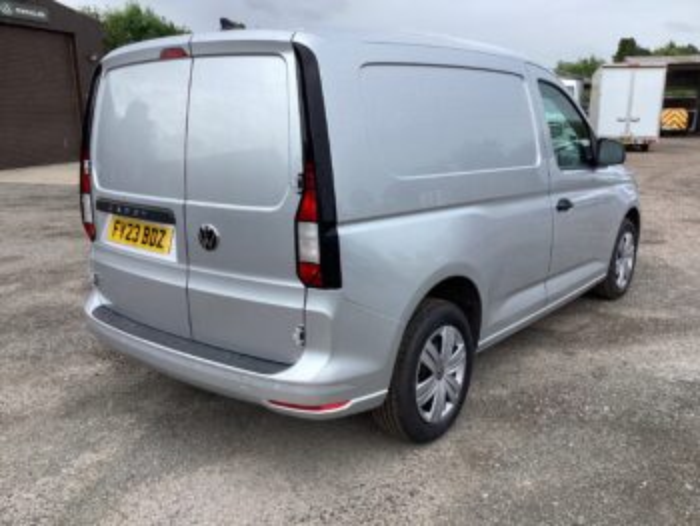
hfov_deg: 58.3
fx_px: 627
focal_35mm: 31
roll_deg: +0.9
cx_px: 350
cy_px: 263
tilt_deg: -13.3
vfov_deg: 45.5
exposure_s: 1/438
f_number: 2.4
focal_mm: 3.3
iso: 25
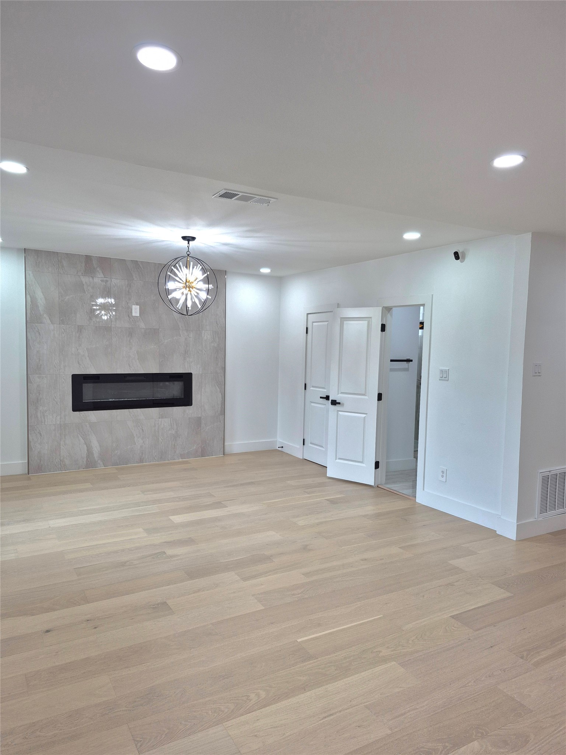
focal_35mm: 23
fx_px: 501
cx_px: 283
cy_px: 378
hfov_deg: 58.9
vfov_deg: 73.9
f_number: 1.8
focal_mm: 5.4
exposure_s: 1/120
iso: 80
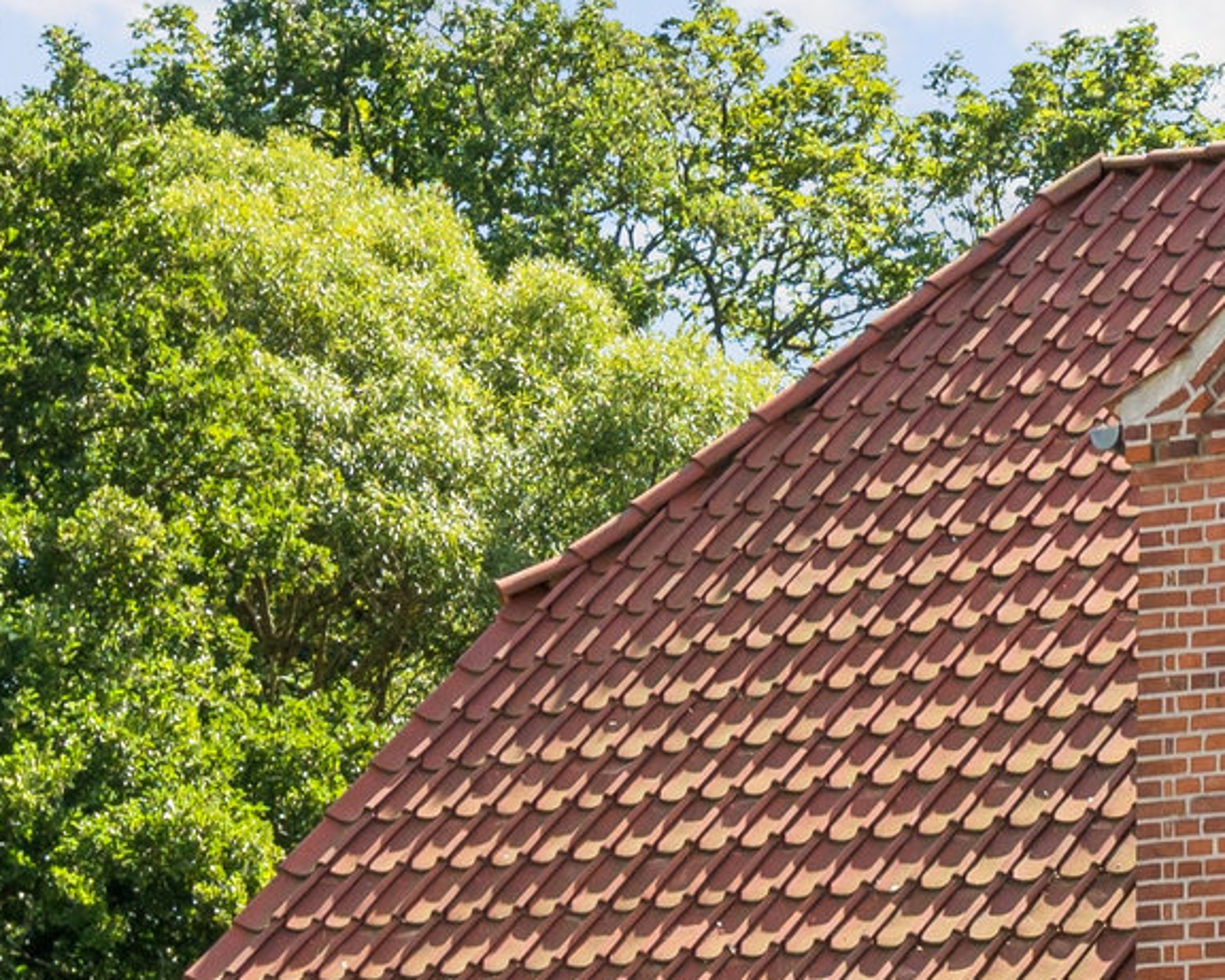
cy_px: 1452
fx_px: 4694
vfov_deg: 11.5
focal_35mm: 129
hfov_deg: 13.5
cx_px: 2122
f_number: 8
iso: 320
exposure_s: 1/400
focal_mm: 26.5
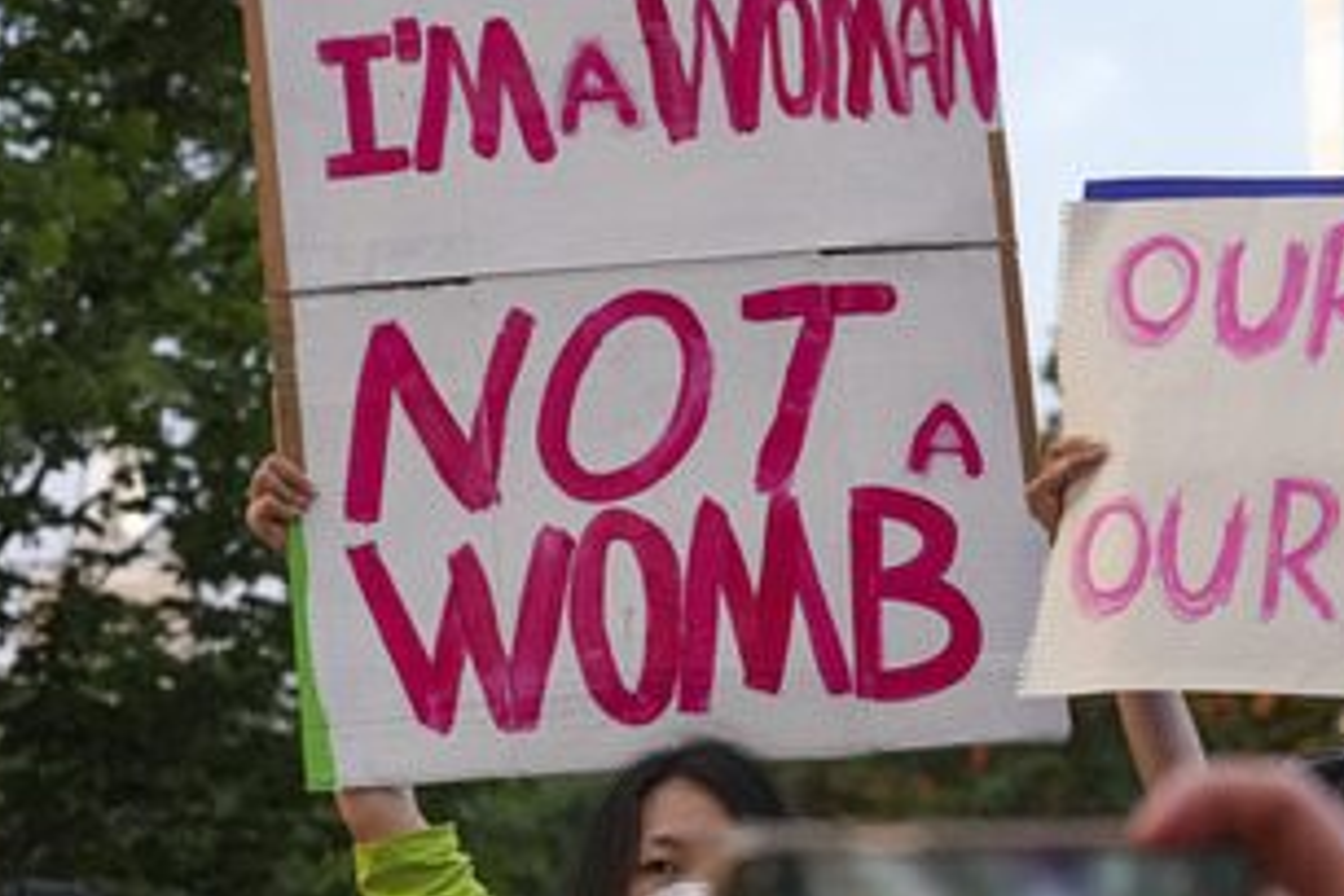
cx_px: 922
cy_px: 435
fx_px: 5488
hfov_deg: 13.9
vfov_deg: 9.3
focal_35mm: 147
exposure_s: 1/320
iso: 8000
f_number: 8
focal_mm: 100
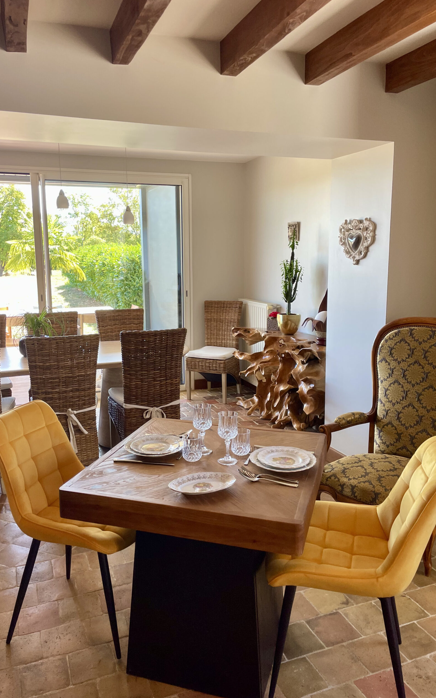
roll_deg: +1.7
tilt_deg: -9.5
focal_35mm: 28
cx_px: 203
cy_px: 344
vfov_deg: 66.5
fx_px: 532
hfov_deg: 44.5
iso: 80
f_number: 1.6
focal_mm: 4.2
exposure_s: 1/121
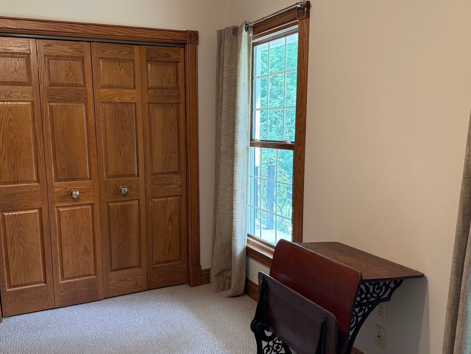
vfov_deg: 45.4
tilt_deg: -8.6
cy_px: 185
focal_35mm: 31
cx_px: 196
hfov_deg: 58.0
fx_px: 422
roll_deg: +0.4
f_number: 1.78
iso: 320
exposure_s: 1/120
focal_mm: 6.76
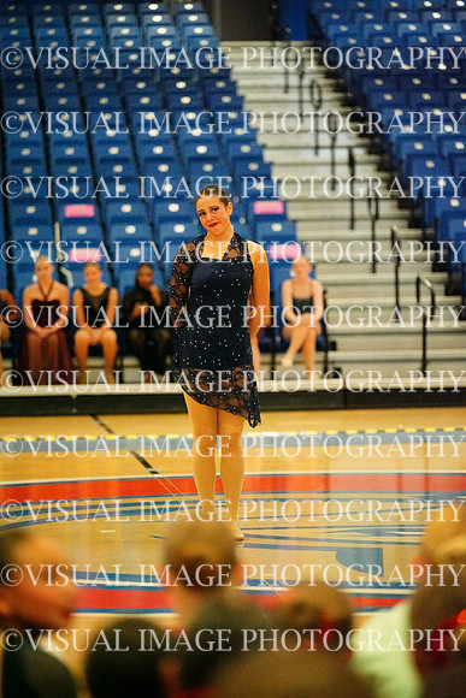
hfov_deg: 9.2
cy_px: 349
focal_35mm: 150
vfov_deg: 13.7
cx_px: 233
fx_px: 2911
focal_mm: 150
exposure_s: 1/1600
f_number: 2.8
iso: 25600
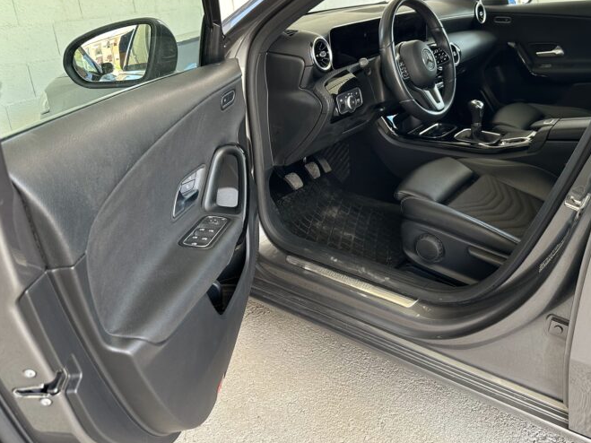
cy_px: 187
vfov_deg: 48.0
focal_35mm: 29
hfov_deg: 61.5
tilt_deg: -23.8
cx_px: 326
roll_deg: +2.9
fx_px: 495
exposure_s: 1/121
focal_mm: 6.86
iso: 160
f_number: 1.78
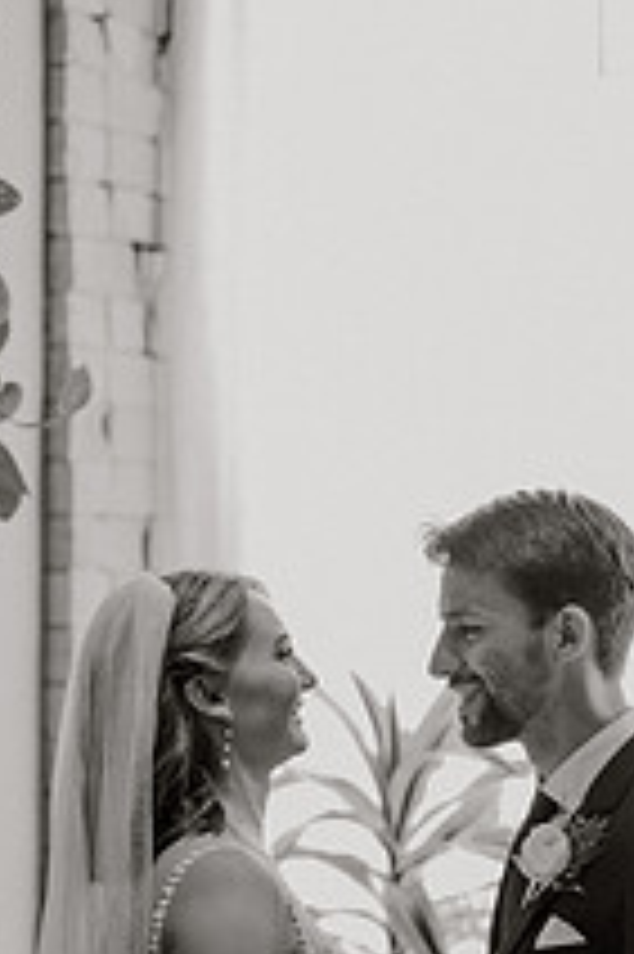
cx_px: 470
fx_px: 5900
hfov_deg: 6.1
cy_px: 747
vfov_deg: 9.2
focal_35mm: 223
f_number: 2.2
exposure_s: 1/640
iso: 2500
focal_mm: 105
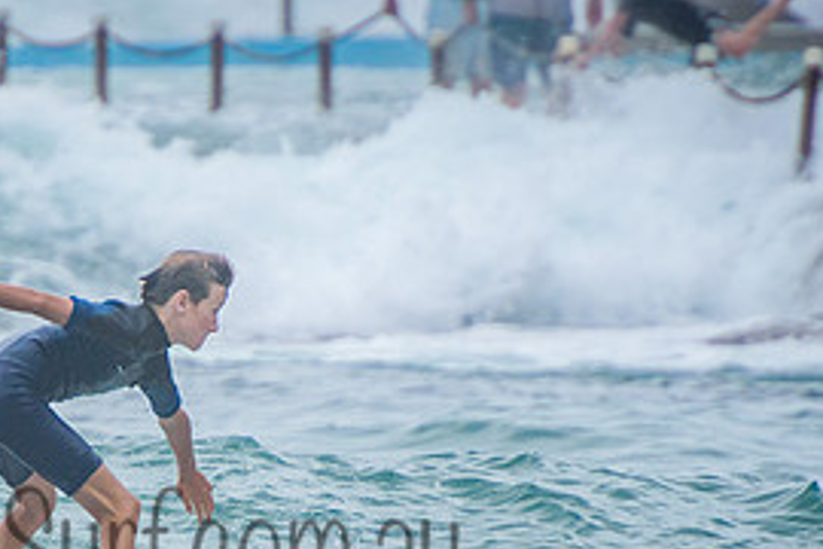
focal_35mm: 1287
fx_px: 29420
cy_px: 508
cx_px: 137
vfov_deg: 1.1
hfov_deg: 1.6
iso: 400
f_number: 5.6
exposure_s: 1/2000
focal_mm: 400
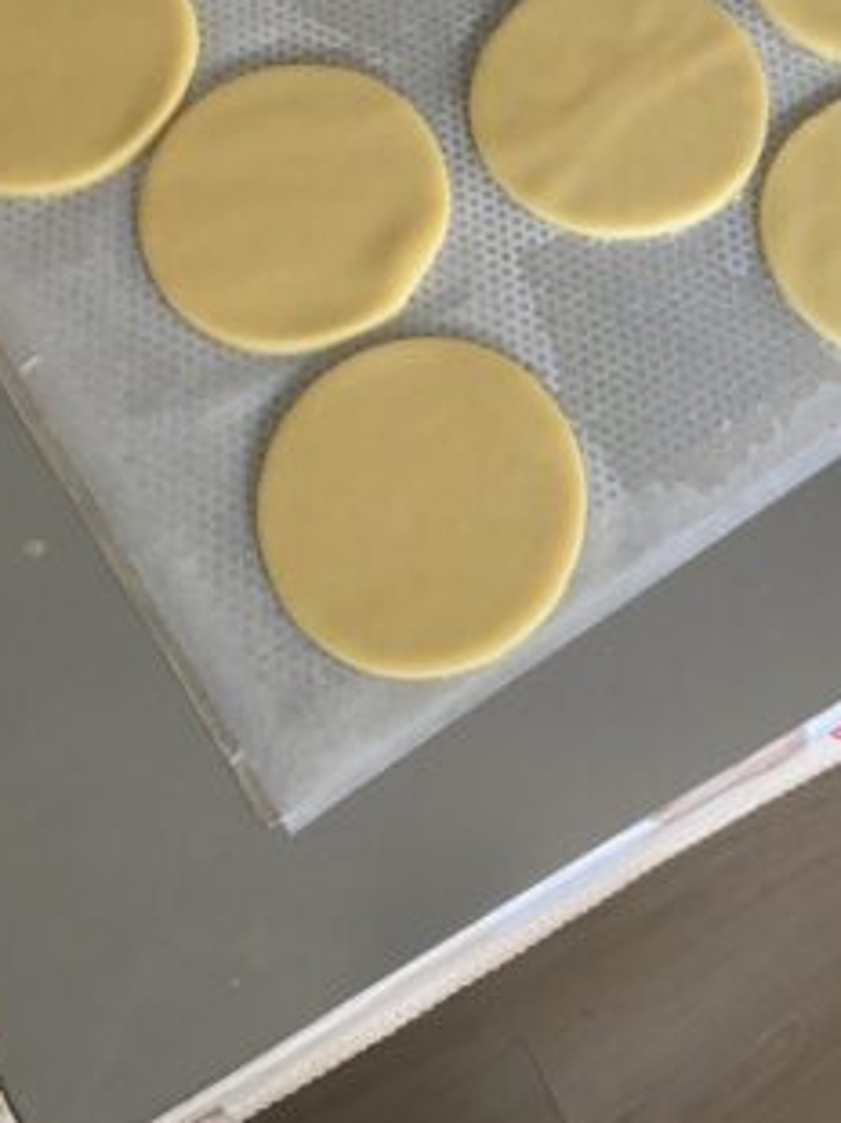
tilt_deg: -68.4
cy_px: 373
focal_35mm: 42
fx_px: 1362
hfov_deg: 34.2
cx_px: 513
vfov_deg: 44.2
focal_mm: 4.25
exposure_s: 1/60
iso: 125
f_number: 1.8
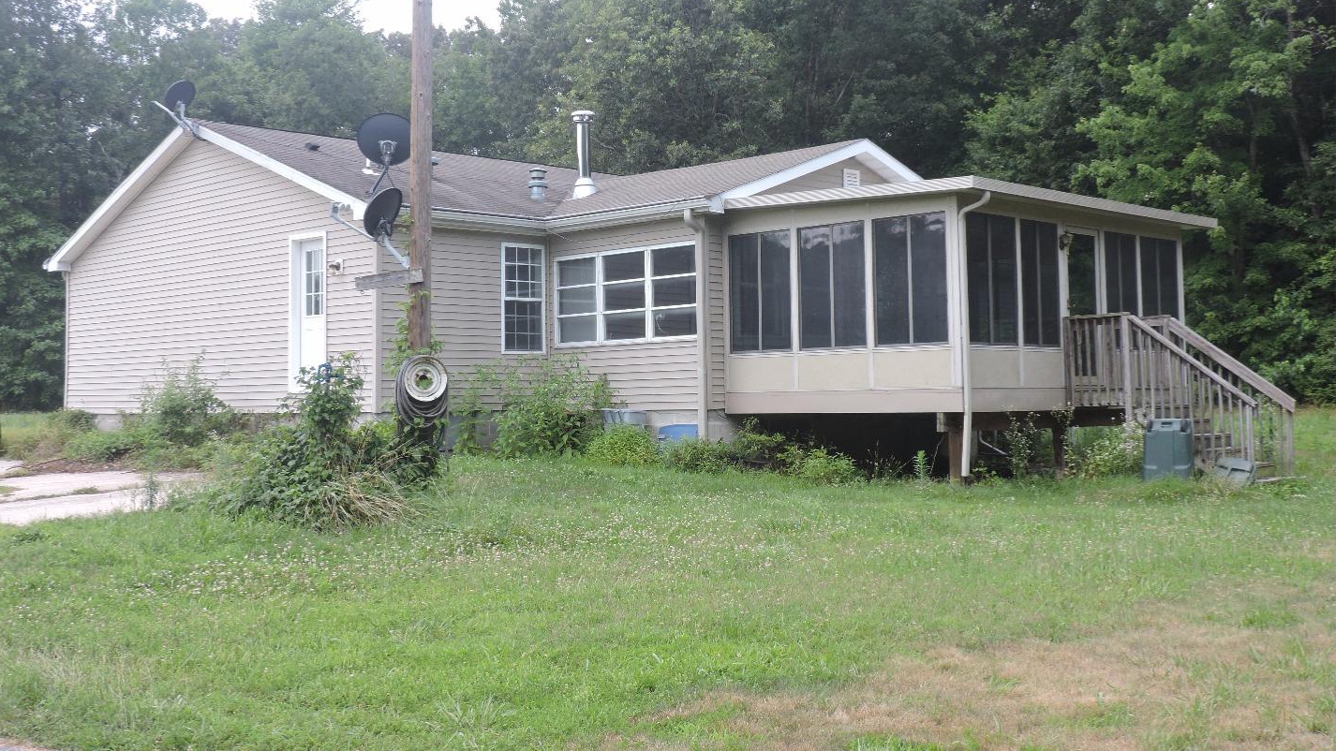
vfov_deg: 27.1
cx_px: 662
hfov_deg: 46.4
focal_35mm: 44
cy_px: 304
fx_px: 1559
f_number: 3.3
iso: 100
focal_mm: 7.1
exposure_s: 1/250
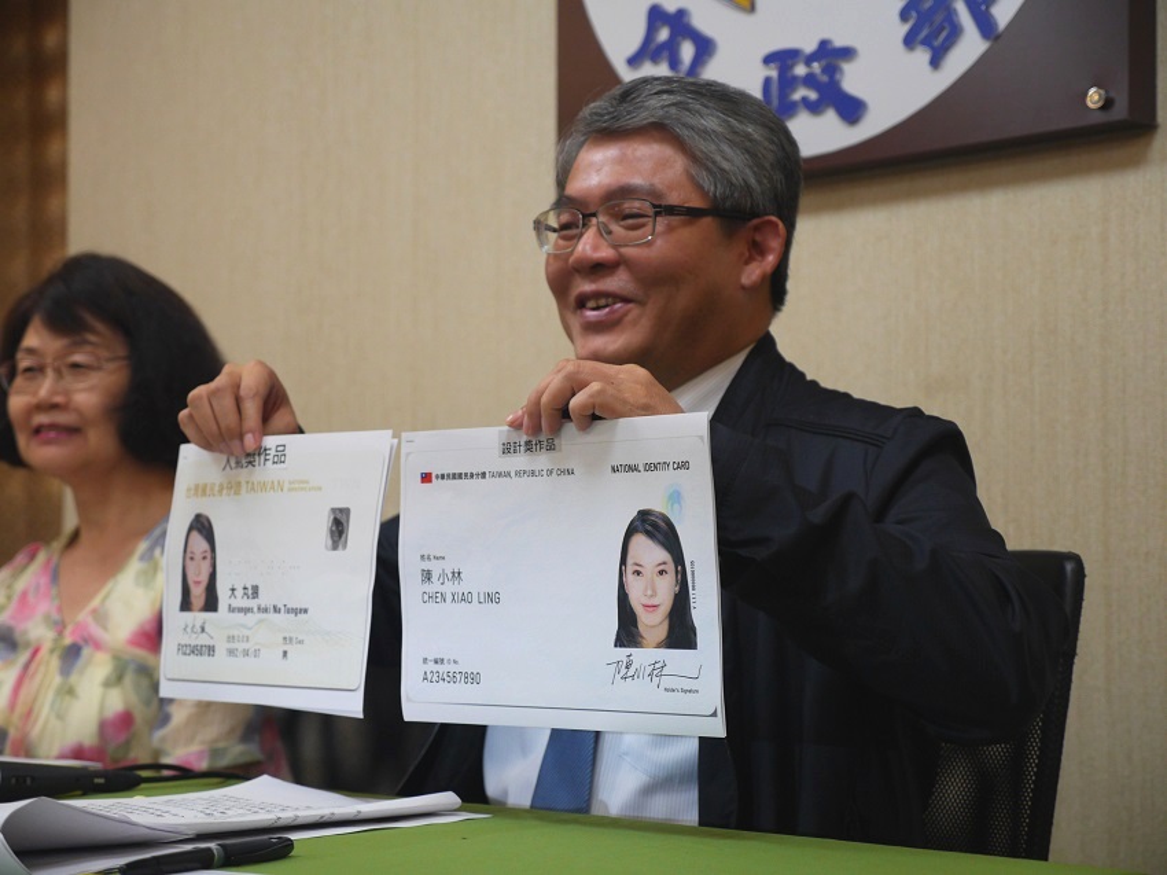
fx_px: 2359
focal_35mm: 70
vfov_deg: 21.0
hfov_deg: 27.8
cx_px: 584
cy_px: 438
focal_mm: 35
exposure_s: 1/250
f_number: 2.8
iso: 800
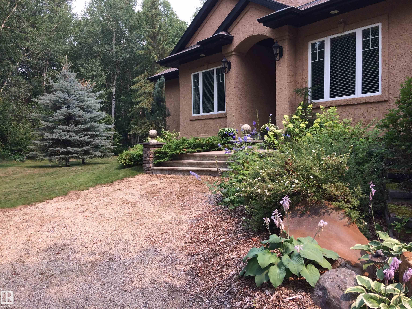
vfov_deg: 48.2
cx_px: 206
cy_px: 154
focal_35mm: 29
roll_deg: +1.6
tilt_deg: -2.4
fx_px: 345
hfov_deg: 61.7
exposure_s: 1/672
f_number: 2.2
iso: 32
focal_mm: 4.15
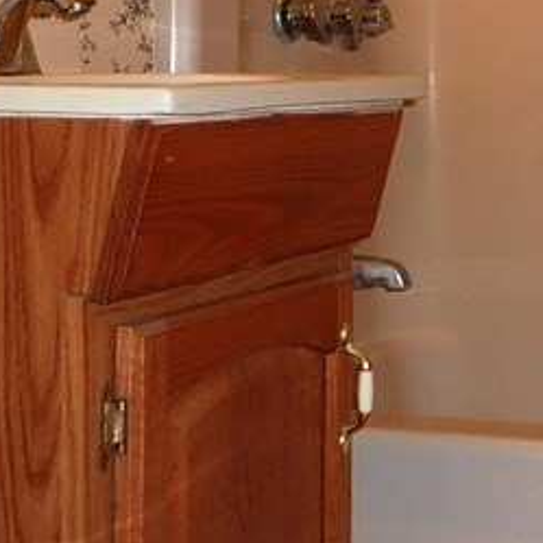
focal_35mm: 91
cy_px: 26
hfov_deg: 18.5
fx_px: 1615
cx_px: 563
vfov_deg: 18.7
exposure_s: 1/30
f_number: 3.3
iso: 100
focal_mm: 4.1
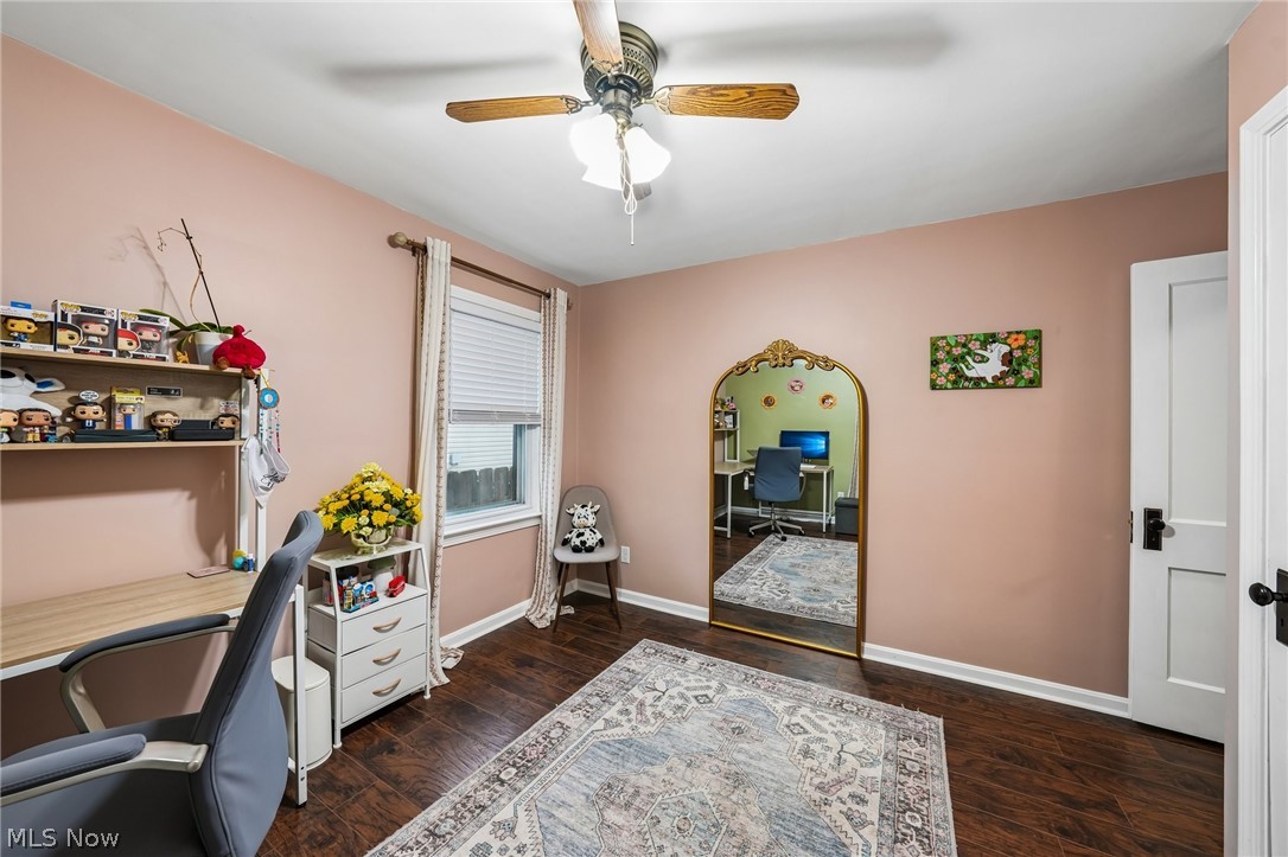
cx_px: 644
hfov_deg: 112.6
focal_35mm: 12
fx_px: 429
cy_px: 428
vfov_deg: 89.9
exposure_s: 1/6
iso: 400
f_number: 8
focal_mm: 12
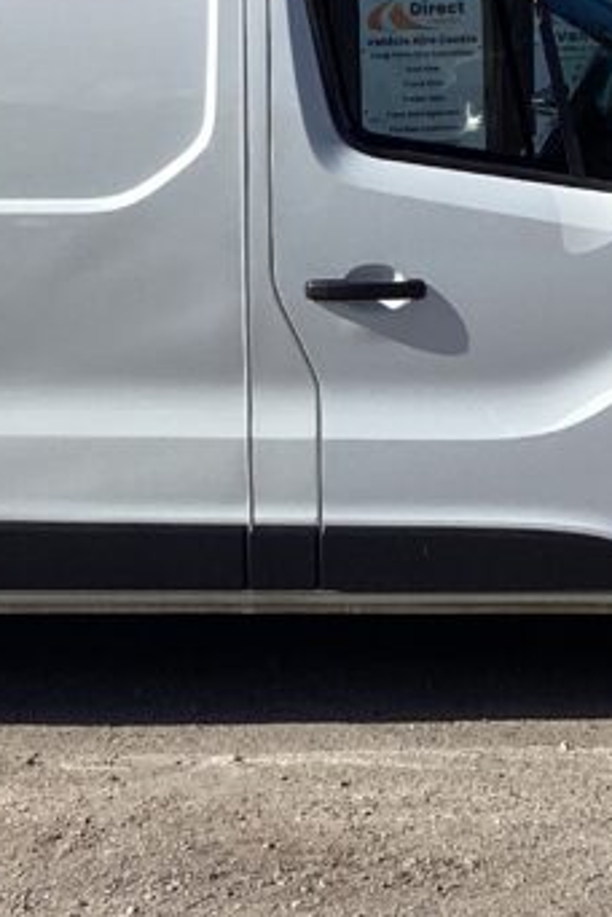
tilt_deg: -4.5
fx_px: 2550
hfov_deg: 13.6
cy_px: 267
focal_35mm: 100
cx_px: 172
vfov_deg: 20.3
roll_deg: +1.5
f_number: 2.4
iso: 25
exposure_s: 1/1631
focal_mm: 3.3
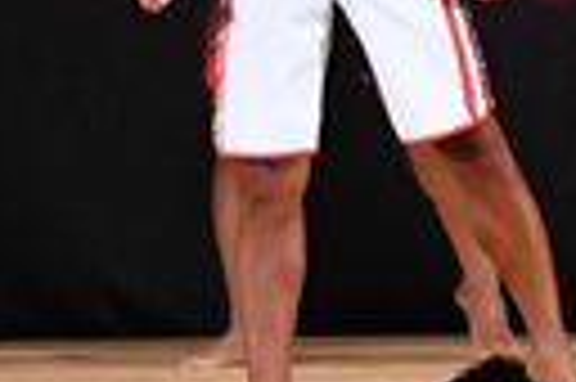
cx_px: 1078
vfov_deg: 1.8
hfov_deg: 2.8
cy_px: -220
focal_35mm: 744
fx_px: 11889
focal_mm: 82
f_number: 5.6
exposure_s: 1/400
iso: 3200
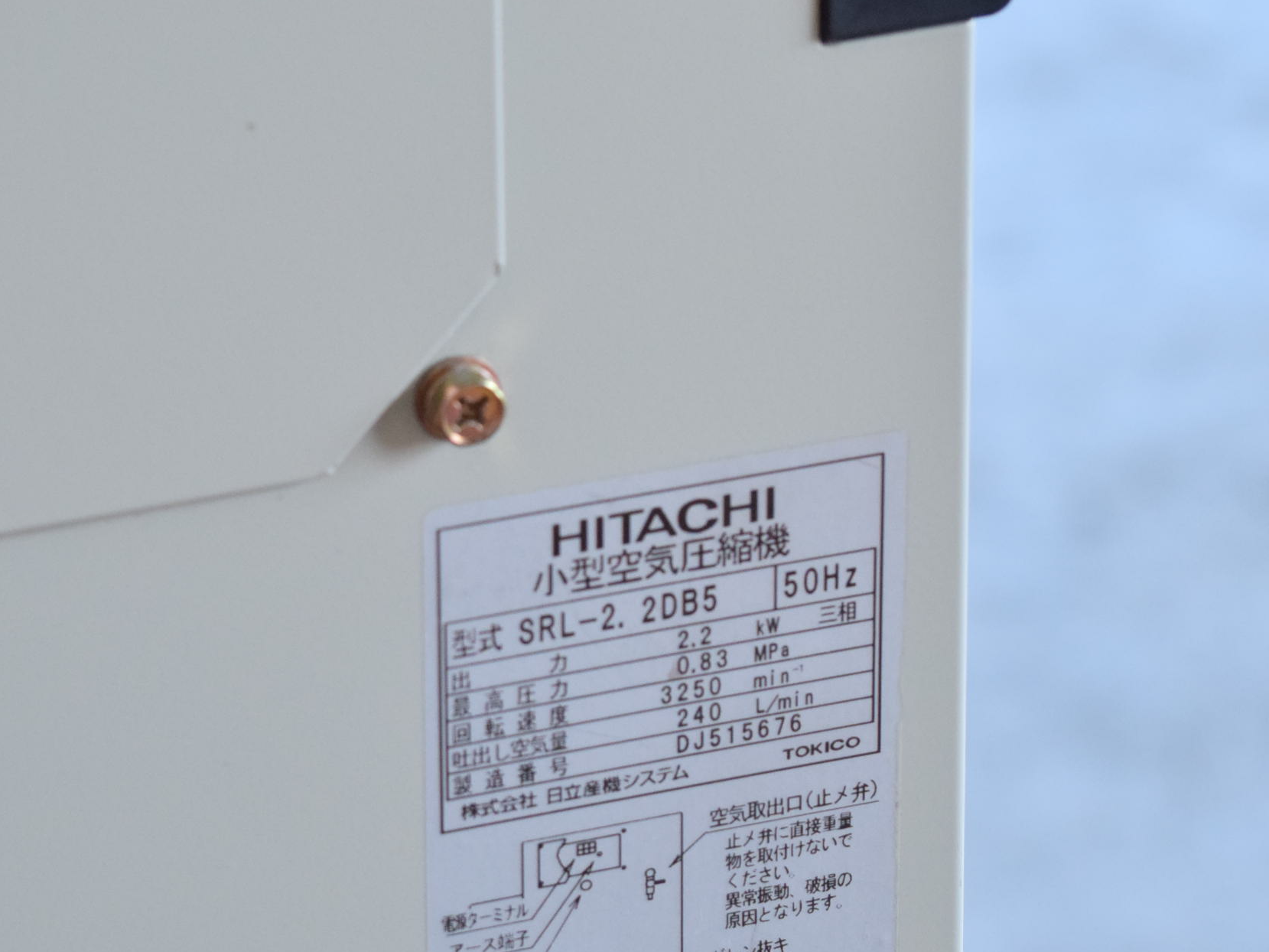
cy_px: 761
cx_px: 738
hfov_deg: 11.2
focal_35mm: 177
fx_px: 6488
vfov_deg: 8.4
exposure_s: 1/400
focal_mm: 68
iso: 1250
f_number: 6.3
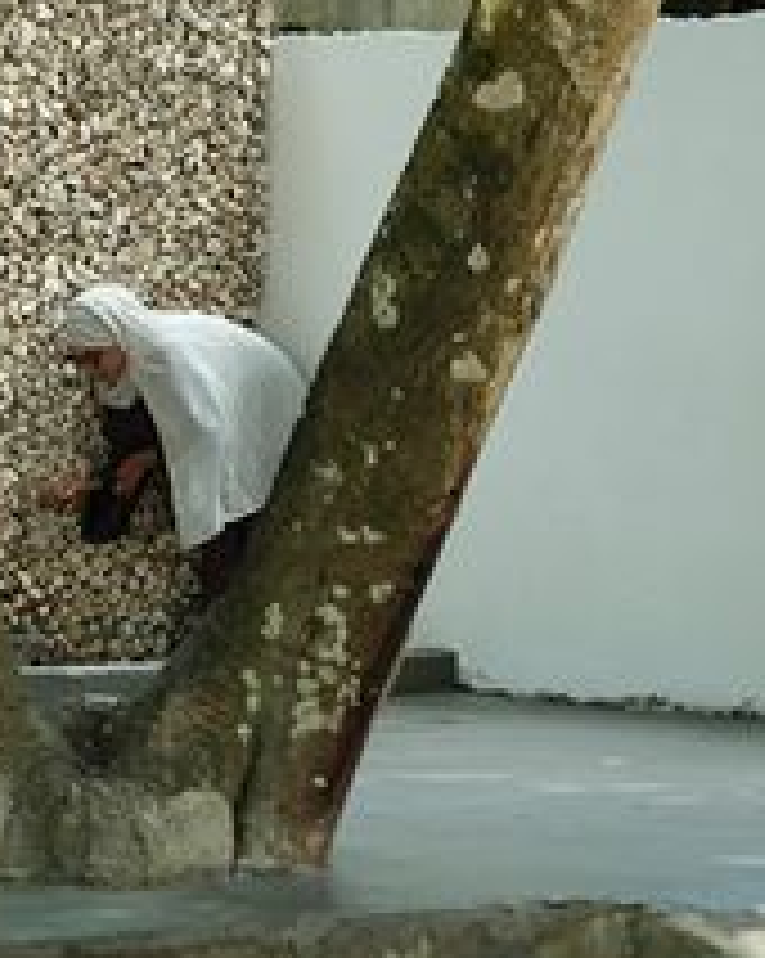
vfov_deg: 12.0
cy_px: 326
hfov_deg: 9.5
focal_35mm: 161
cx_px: -9
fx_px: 4563
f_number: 2.8
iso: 160
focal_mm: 55
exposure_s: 1/125
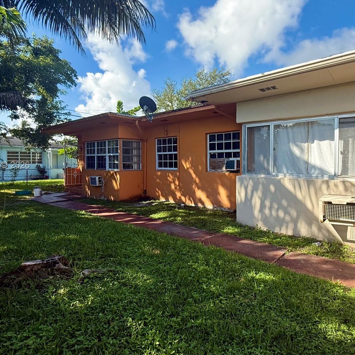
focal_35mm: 21
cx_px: 214
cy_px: 166
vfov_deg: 72.1
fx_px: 244
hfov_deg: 71.4
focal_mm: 2.22
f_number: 2.2
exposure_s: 1/1145
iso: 64
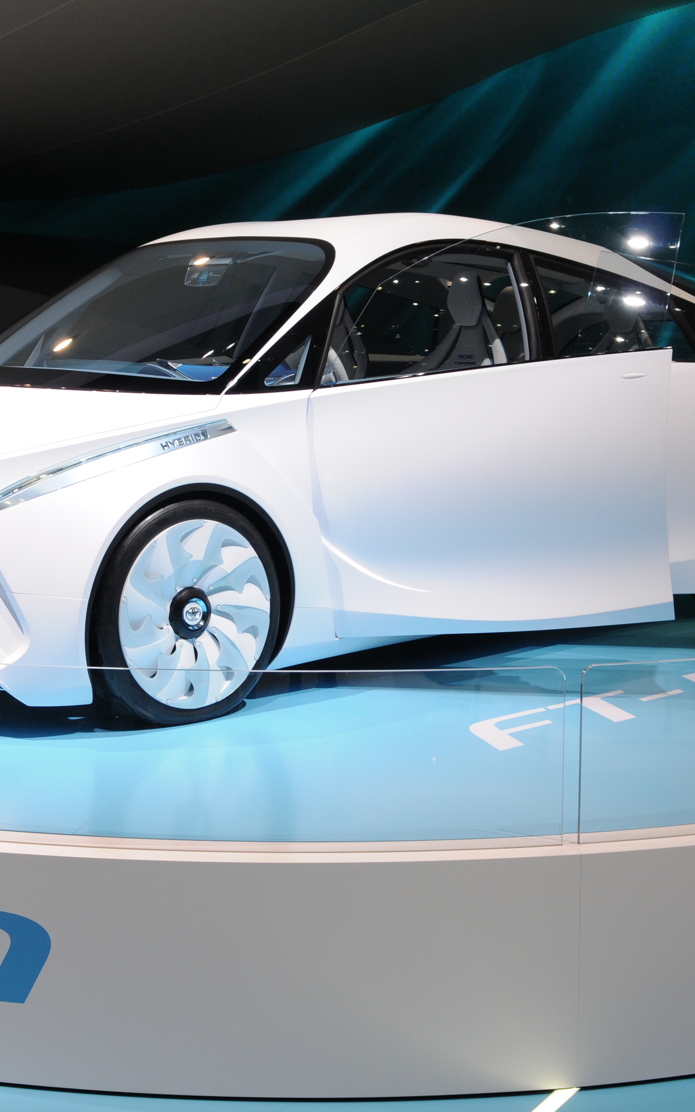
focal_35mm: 60
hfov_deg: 21.6
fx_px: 1818
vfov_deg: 34.0
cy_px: 556
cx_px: 310
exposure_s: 1/350
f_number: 9.5
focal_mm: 26
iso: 400
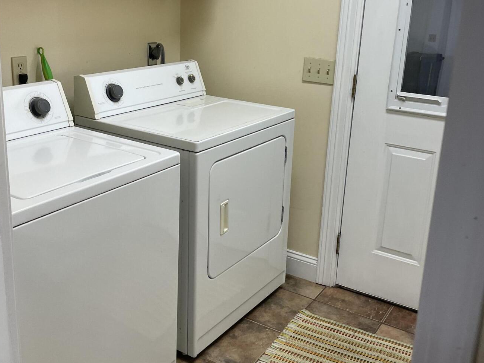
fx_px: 559
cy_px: 146
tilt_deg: -16.5
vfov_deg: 35.8
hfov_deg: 46.8
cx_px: 240
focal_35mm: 40
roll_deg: -2.2
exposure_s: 1/120
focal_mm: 4.2
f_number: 1.6
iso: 100
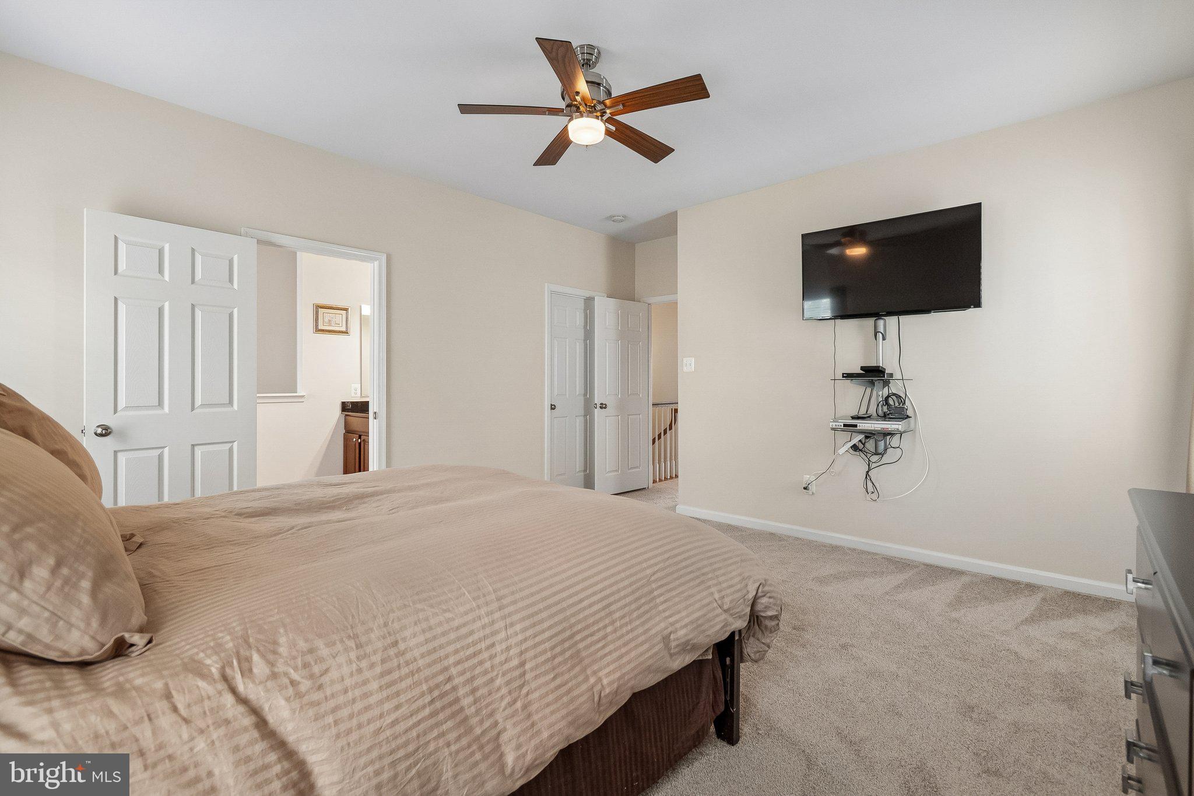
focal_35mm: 15
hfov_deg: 100.4
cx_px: 597
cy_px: 398
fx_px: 497
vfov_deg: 77.3
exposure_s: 1/50
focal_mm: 10
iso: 400
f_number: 5.6
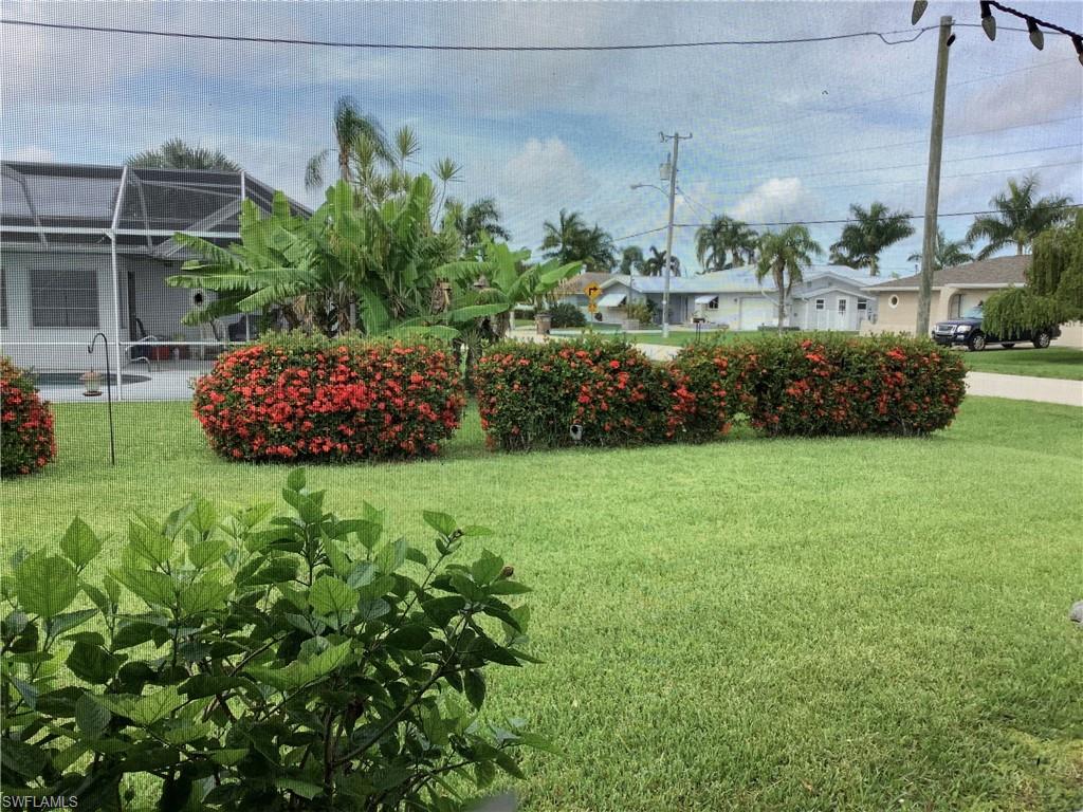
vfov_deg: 45.4
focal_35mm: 31
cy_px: 406
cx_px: 542
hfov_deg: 58.4
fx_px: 970
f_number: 2.4
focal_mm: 3.3
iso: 25
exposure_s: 1/485
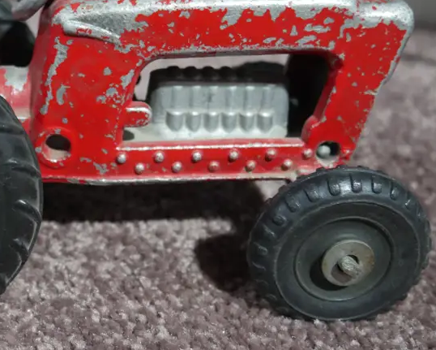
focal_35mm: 52
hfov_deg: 34.4
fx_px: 671
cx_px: 61
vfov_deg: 28.8
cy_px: 95
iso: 1000
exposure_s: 1/60
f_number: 3.5
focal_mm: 14
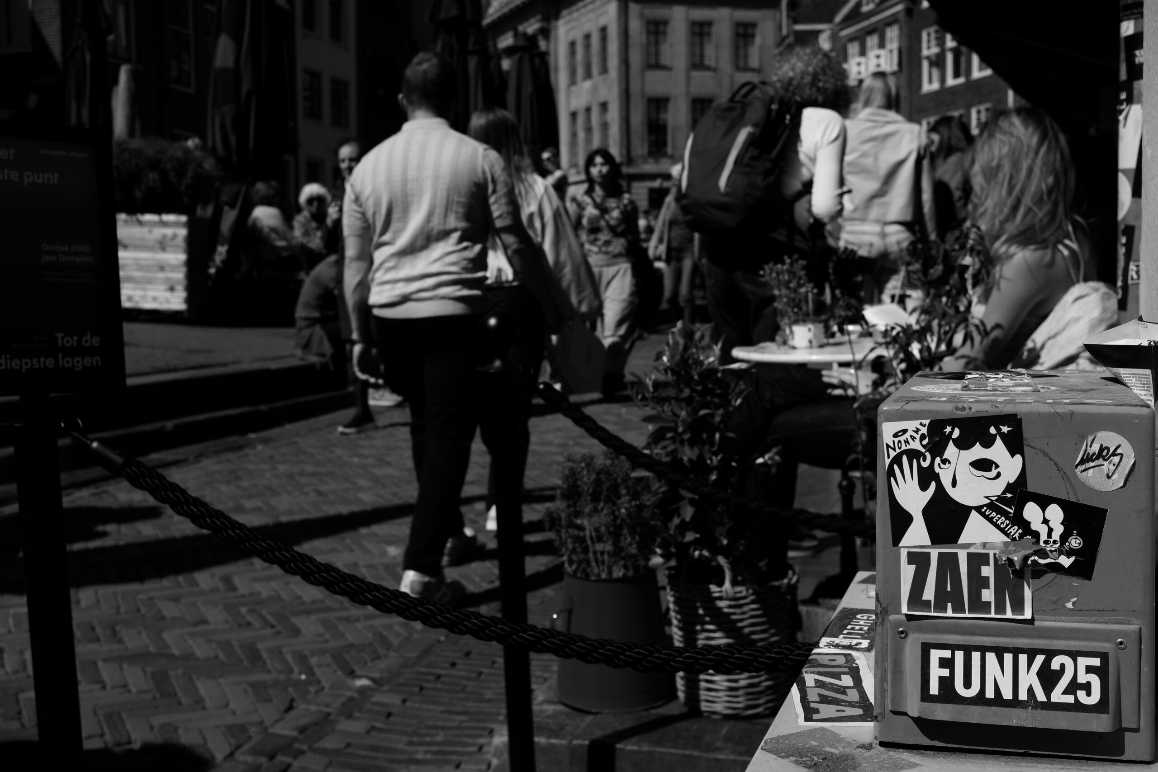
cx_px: 579
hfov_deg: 47.4
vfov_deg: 32.6
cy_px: 386
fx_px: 1319
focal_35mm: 41
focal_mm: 27
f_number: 7.1
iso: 200
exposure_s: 1/1800
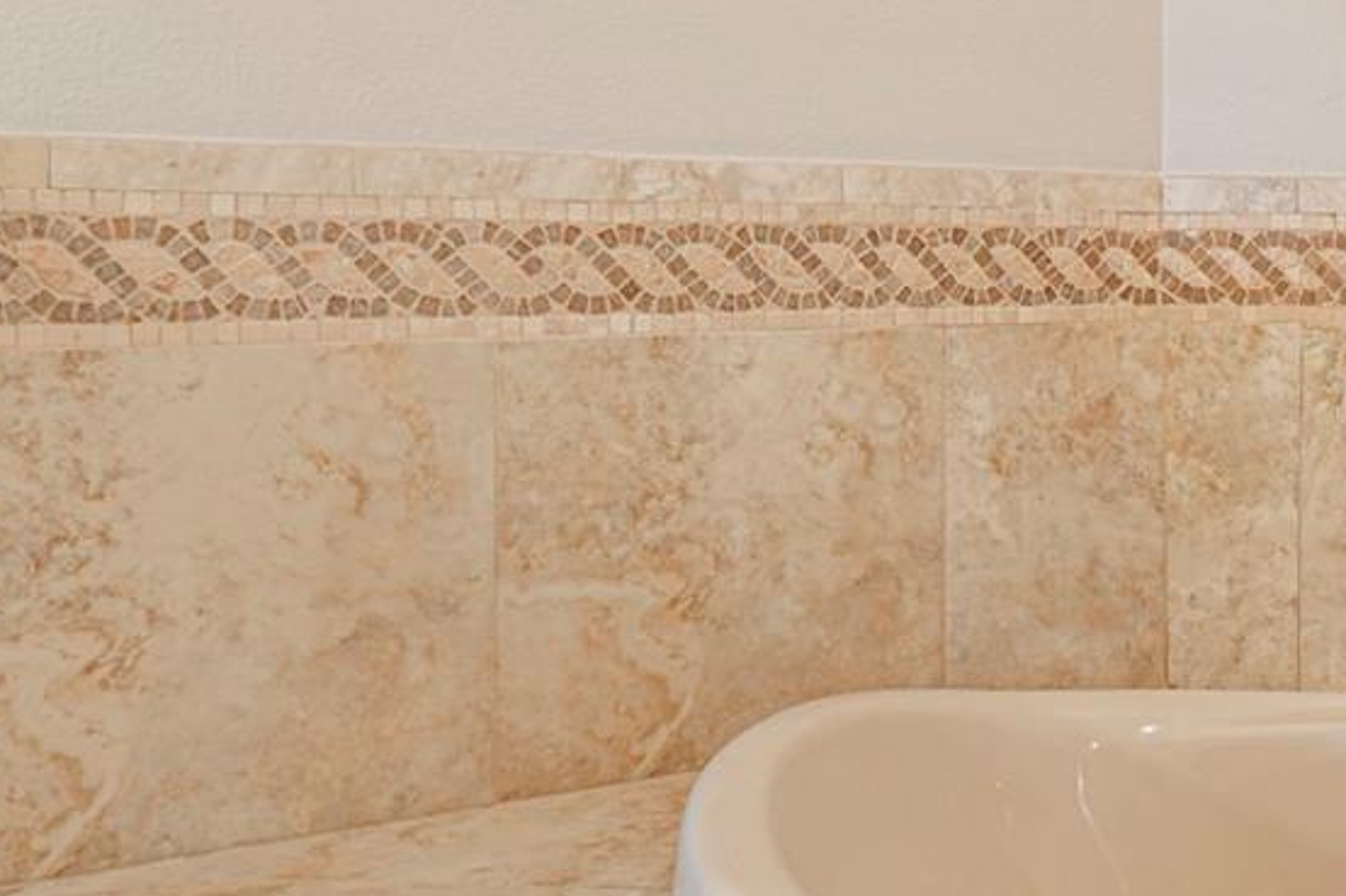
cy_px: 260
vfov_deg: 25.8
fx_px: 1944
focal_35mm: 52
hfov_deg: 31.6
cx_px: 1638
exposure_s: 1/1.67
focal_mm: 12
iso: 100
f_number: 7.1
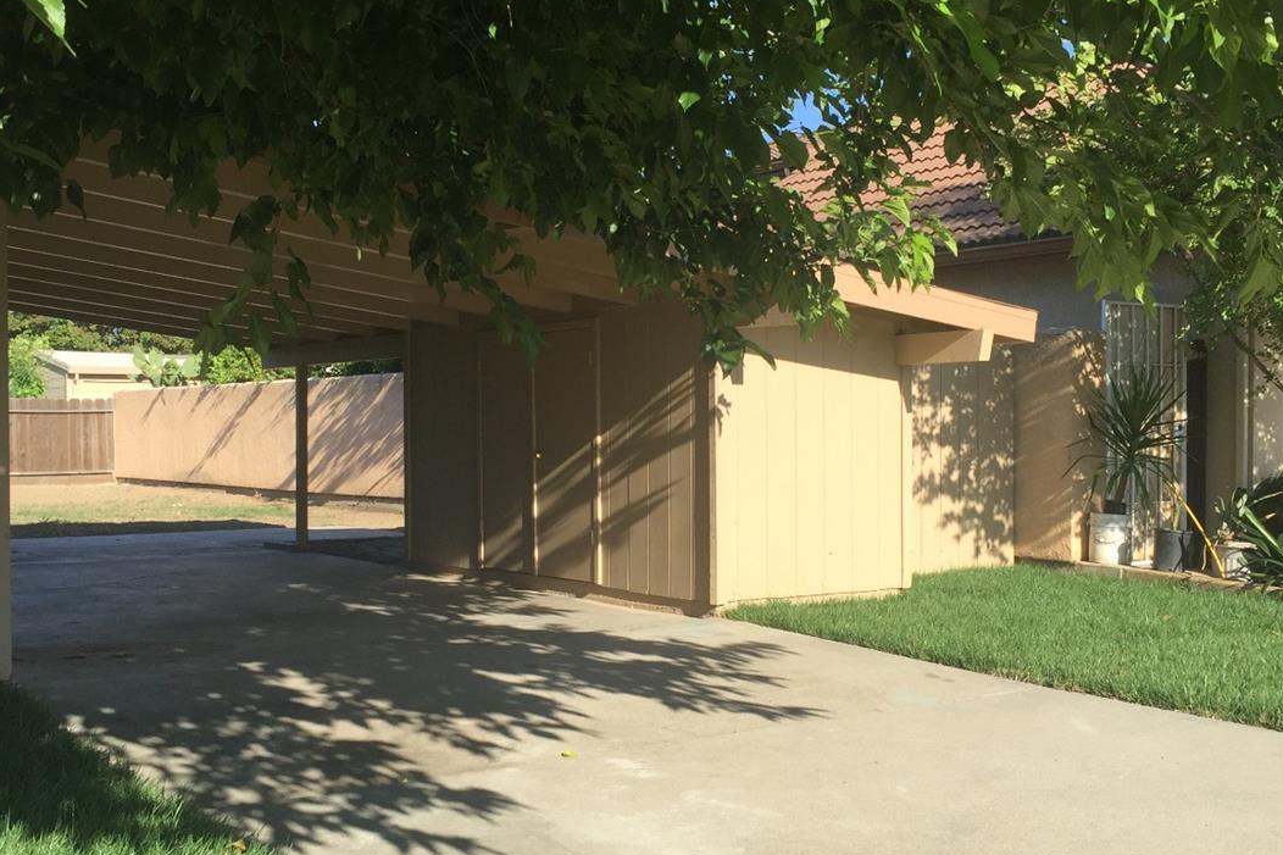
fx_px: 1532
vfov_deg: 31.2
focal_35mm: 43
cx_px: 660
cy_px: 461
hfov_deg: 45.4
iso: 32
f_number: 2.2
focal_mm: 4.15
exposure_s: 1/1041
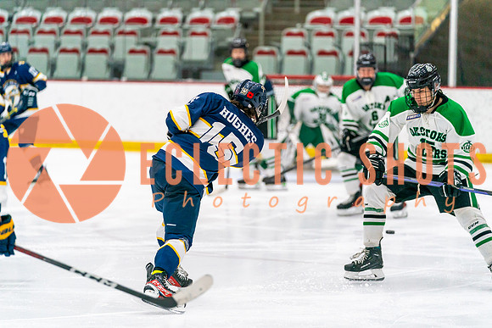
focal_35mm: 170
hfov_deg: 12.1
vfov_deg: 8.1
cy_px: 164
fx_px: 2324
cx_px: 246
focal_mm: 170
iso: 3200
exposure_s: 1/1250
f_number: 2.8
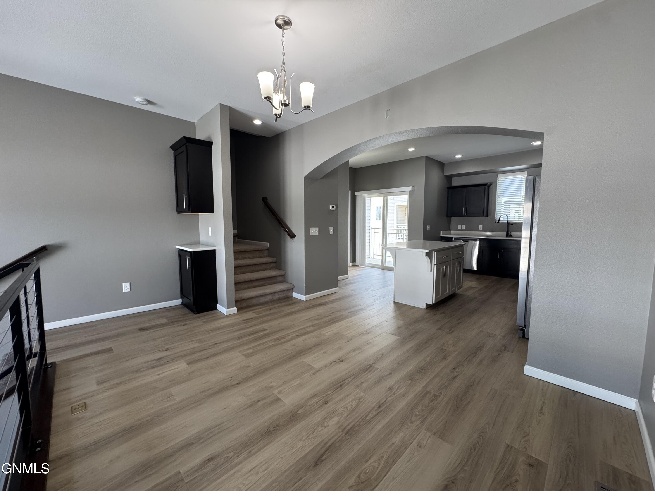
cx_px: 328
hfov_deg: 102.1
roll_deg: +0.1
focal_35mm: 14
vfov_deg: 85.7
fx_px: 265
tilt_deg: -5.7
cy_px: 246
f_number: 2.2
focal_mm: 2.22
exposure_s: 1/120
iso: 320
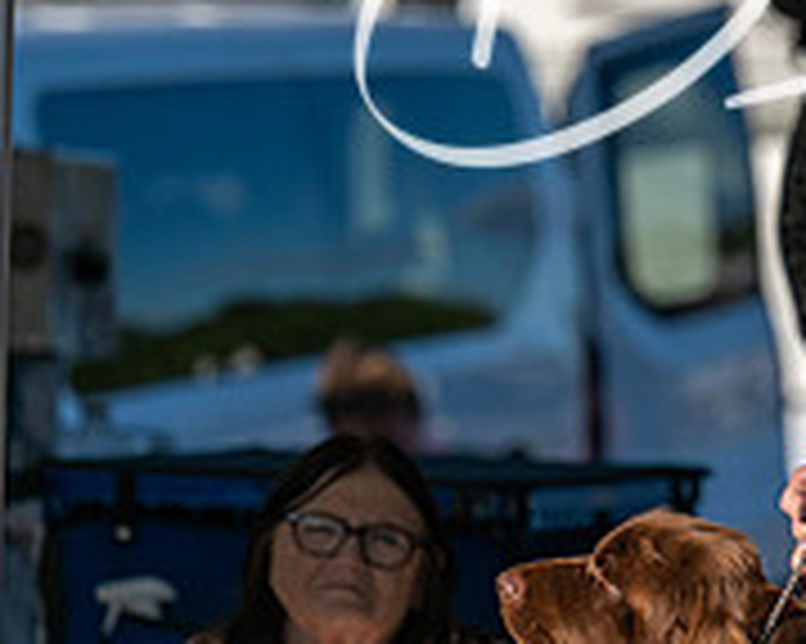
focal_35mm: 707
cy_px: 261
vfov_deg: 2.2
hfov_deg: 2.7
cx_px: 1114
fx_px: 16856
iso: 125
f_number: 4.5
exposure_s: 1/1250
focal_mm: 200
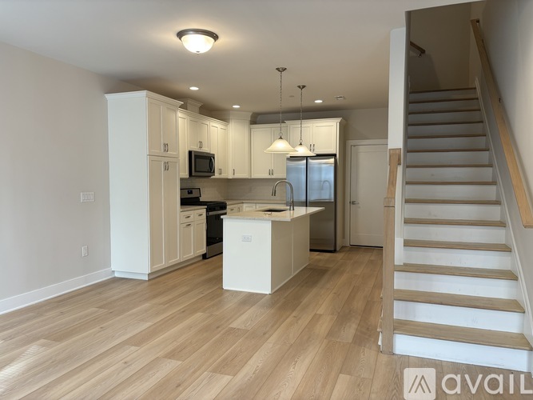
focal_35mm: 26
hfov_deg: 67.3
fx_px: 400
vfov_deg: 53.0
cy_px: 200
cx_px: 266
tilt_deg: -3.6
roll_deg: -0.2
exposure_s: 1/60
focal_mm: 5.96
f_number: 1.6
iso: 100
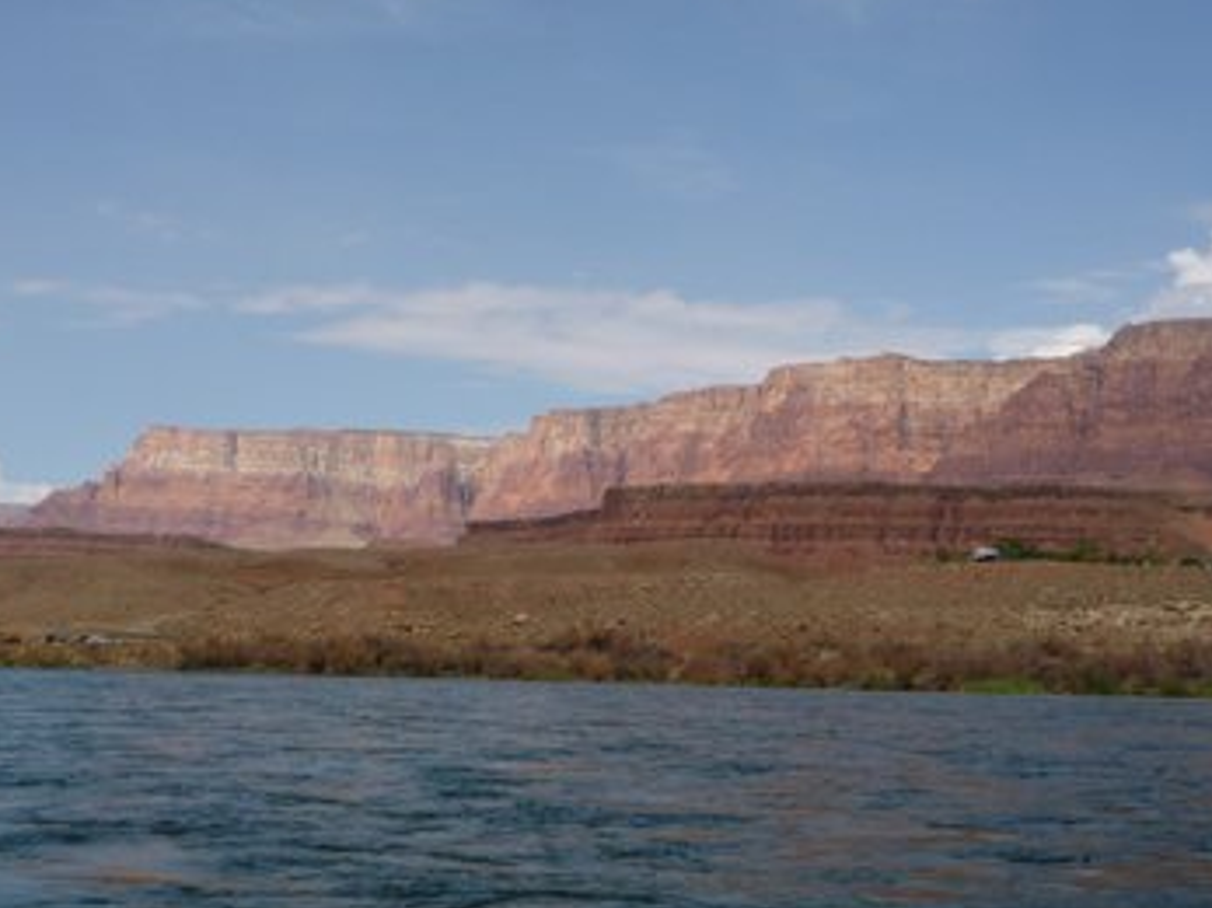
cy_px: 318
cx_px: 573
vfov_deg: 26.9
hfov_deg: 35.5
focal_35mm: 54
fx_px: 1890
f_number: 5
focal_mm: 6.8
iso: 100
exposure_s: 1/800
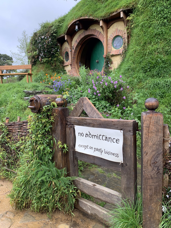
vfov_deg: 67.3
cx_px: 86
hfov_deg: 53.1
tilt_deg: -5.5
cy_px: 114
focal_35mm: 26
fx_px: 171
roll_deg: +0.5
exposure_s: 1/426
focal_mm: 4.25
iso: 25
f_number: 1.8
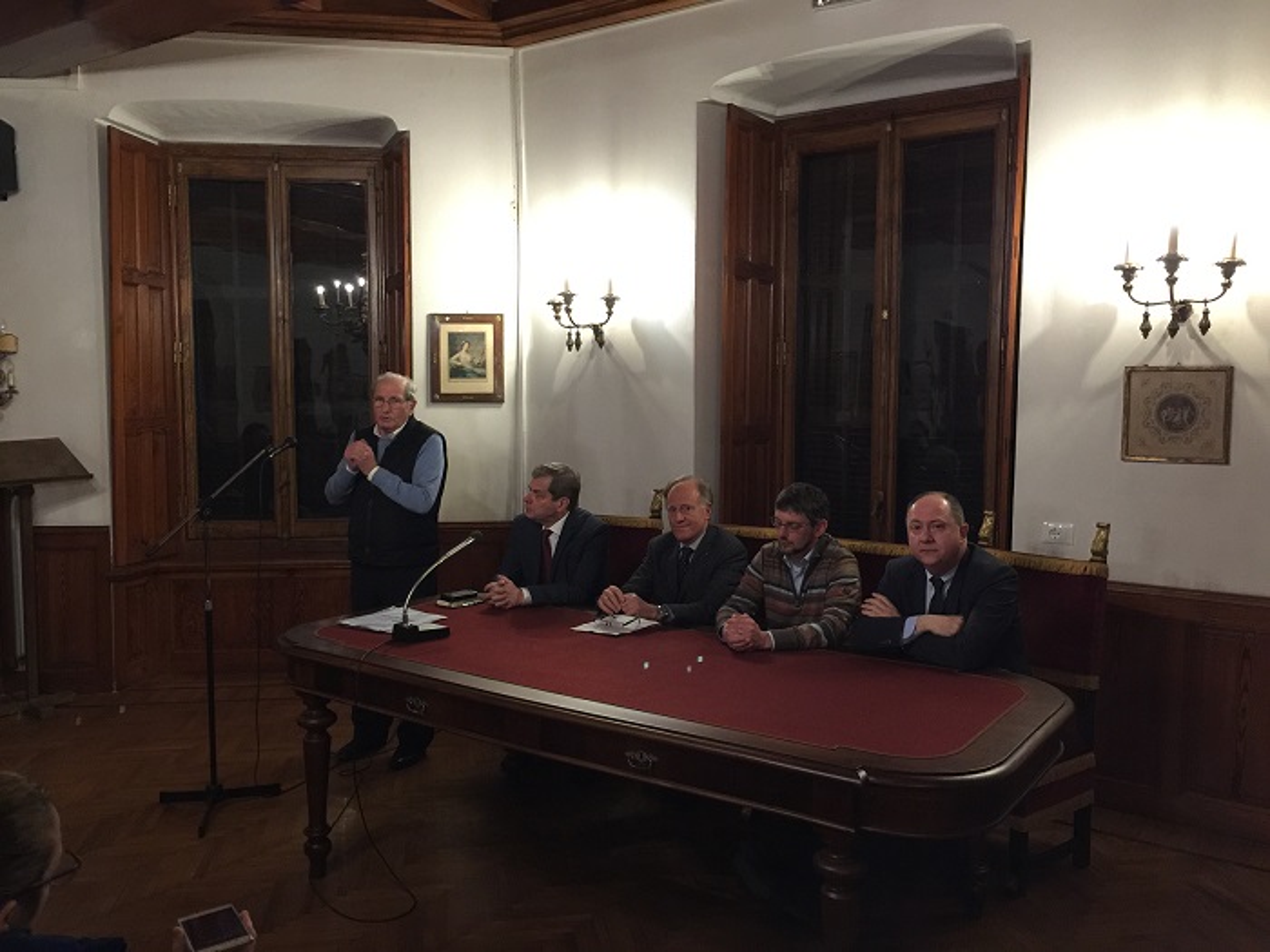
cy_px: 476
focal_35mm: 29
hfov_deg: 61.7
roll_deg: -0.3
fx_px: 1064
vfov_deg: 48.2
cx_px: 635
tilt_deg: -4.6
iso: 100
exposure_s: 1/10
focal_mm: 4.15
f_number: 2.2
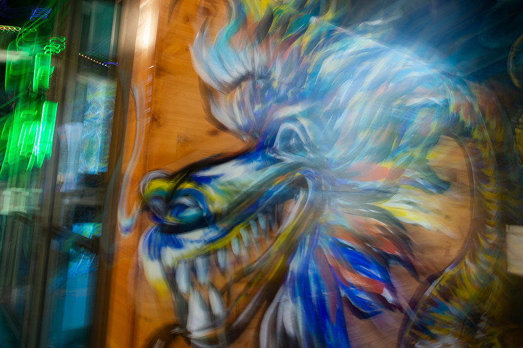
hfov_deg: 63.3
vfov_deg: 44.5
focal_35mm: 29
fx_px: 422
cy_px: 137
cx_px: 299
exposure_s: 2
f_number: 22
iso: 50
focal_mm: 24
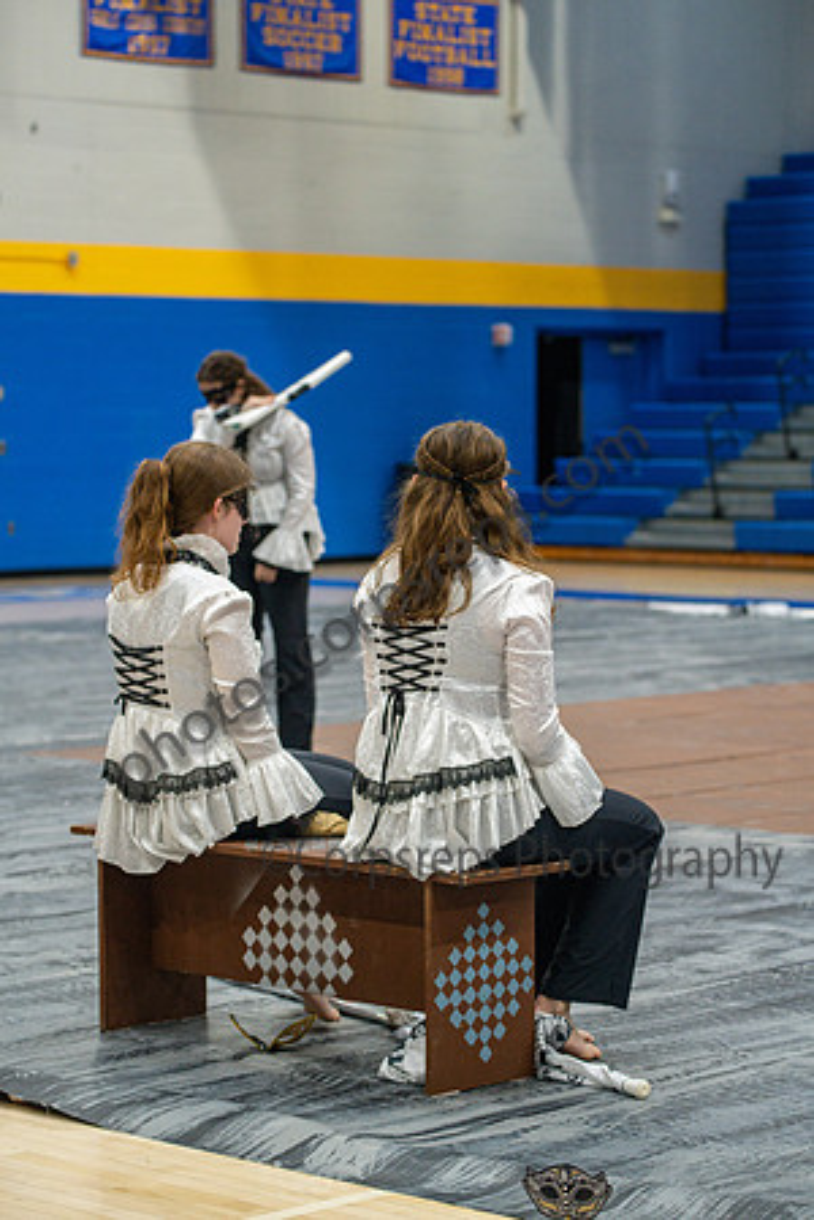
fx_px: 3324
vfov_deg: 20.8
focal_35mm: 98
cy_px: 610
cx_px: 407
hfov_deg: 14.0
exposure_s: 1/500
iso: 3600
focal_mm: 98
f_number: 4
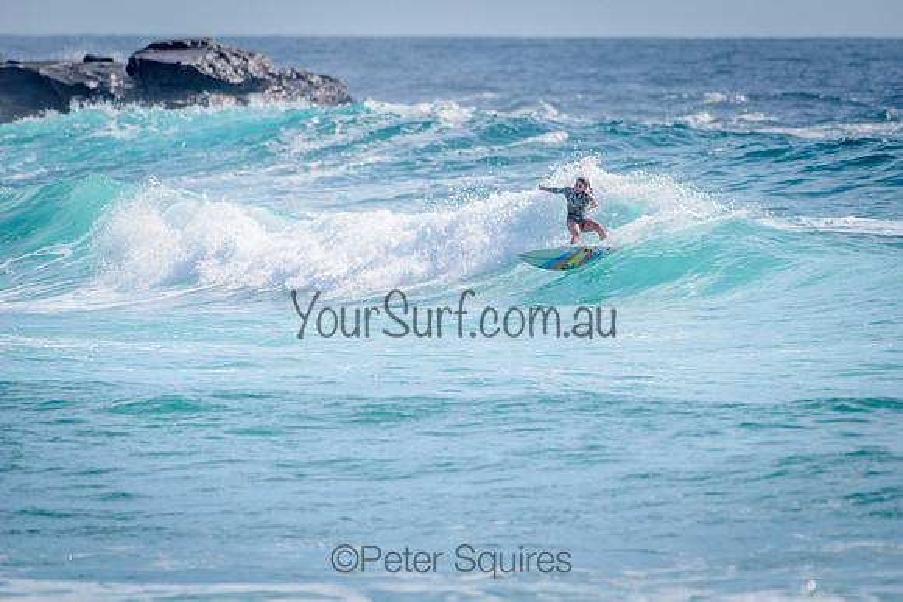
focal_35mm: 613
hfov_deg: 3.4
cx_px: 554
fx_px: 15378
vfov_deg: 2.2
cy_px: 233
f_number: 5.6
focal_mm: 500
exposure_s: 1/2000
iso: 110
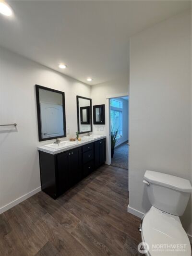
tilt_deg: -4.4
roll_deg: +0.6
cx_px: 96
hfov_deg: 85.7
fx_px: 103
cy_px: 128
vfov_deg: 102.1
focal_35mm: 14
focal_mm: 2.22
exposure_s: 1/120
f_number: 2.2
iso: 125
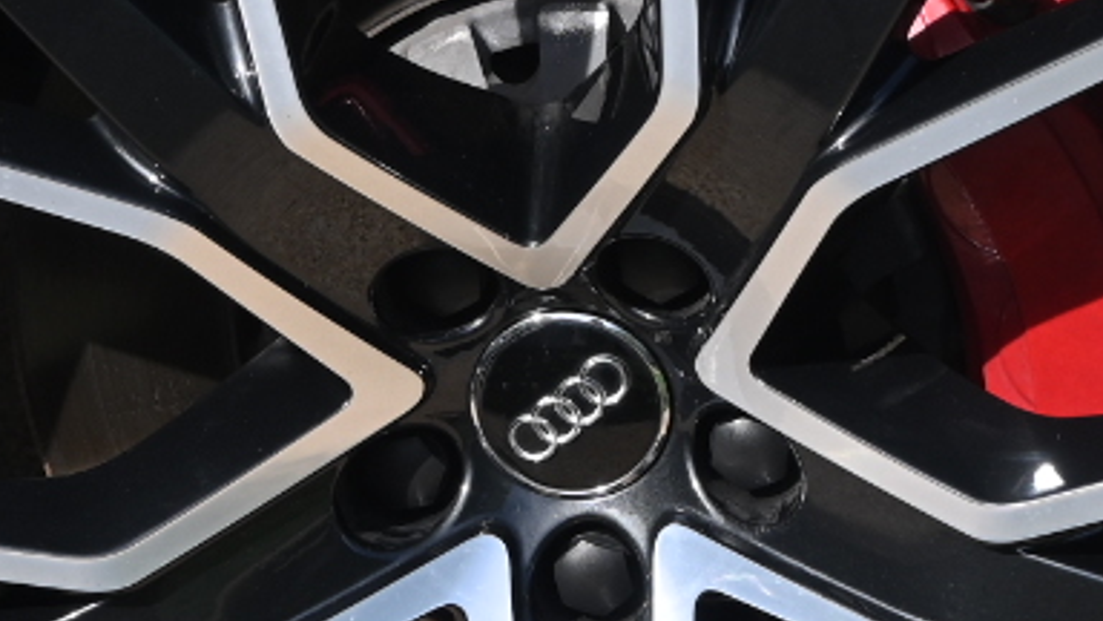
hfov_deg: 10.0
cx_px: 580
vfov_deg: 5.6
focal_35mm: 215
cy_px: 325
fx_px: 6297
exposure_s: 1/320
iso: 100
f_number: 6.3
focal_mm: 32.5
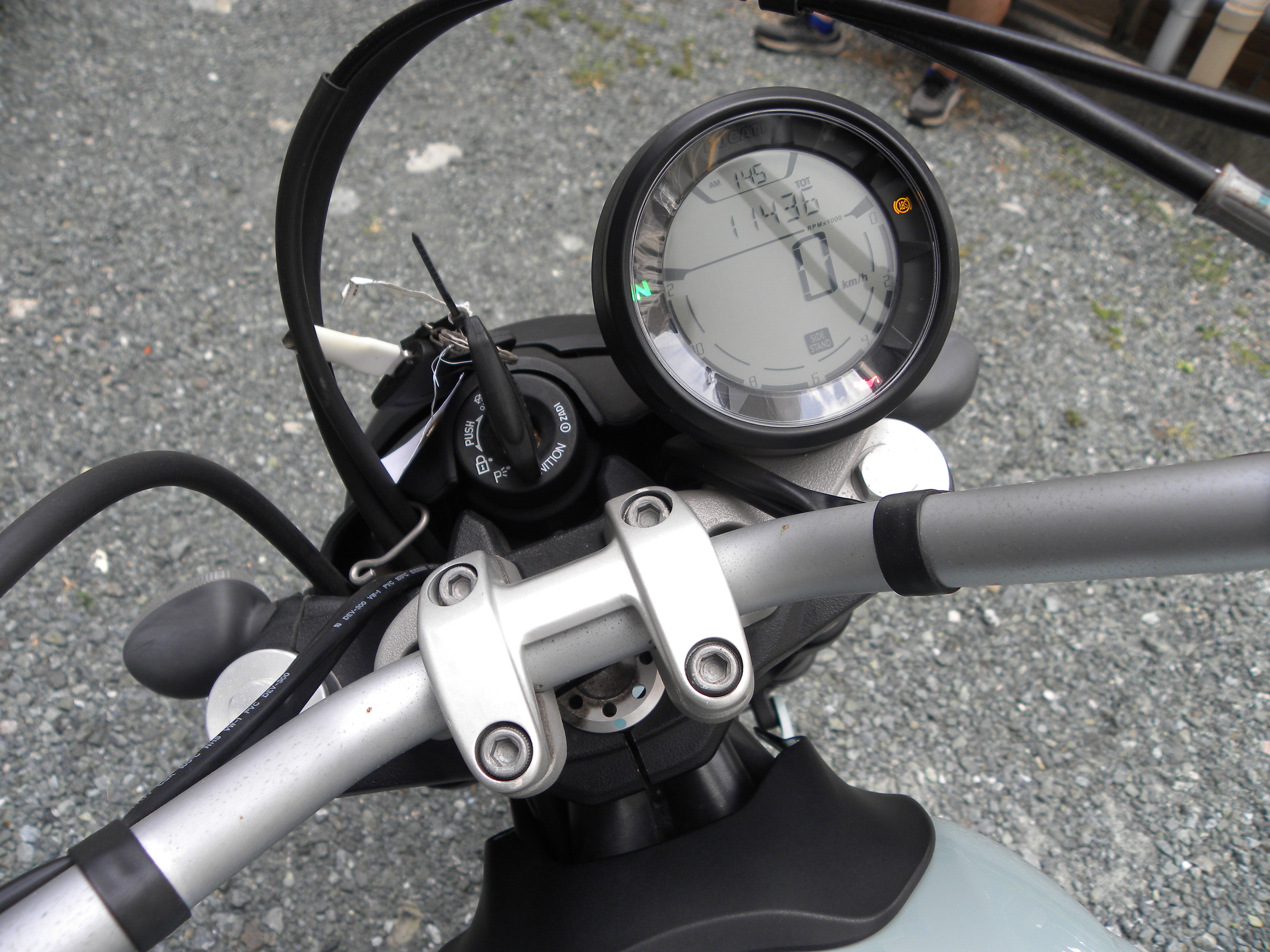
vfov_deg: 53.1
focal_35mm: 26
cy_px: 476
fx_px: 954
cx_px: 635
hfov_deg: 67.3
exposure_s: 1/209
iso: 64
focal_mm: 4.6
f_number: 2.8
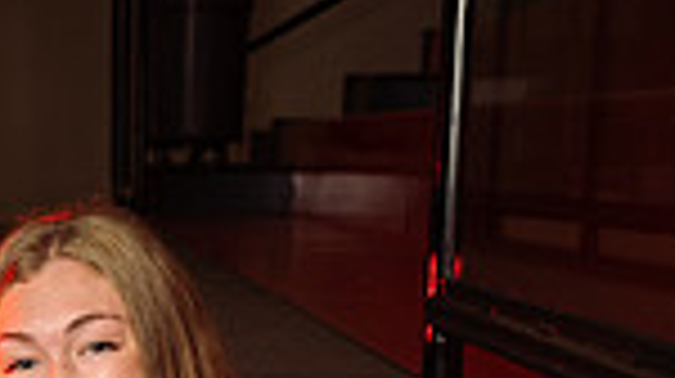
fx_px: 2360
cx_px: 14
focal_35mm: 132
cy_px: 922
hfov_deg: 16.0
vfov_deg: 8.4
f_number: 6.3
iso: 250
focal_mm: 42
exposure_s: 1/250
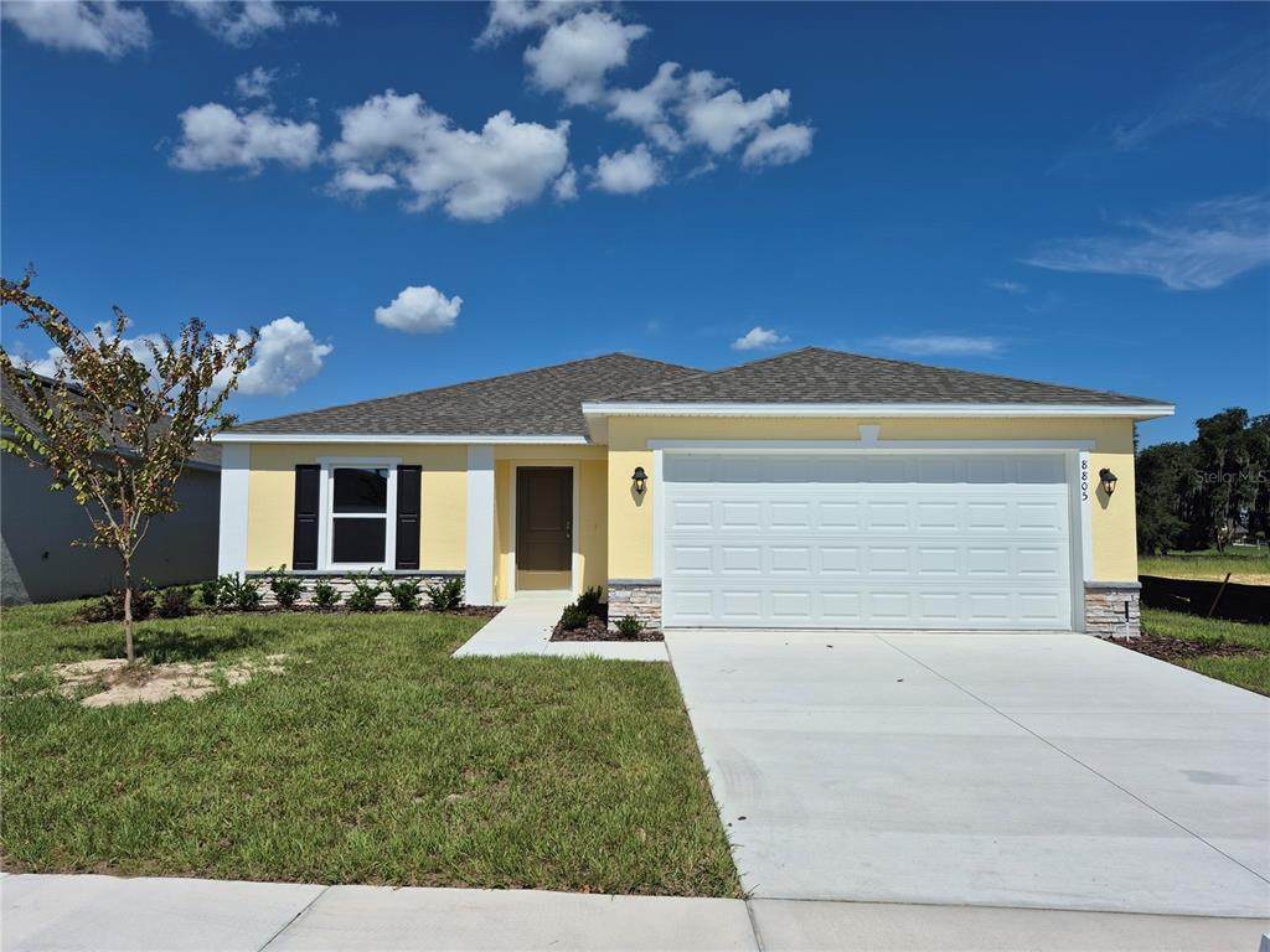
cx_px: 635
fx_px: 844
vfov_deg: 58.9
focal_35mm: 23
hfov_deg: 73.9
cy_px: 476
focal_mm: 5.4
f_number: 1.8
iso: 25
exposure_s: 1/4656
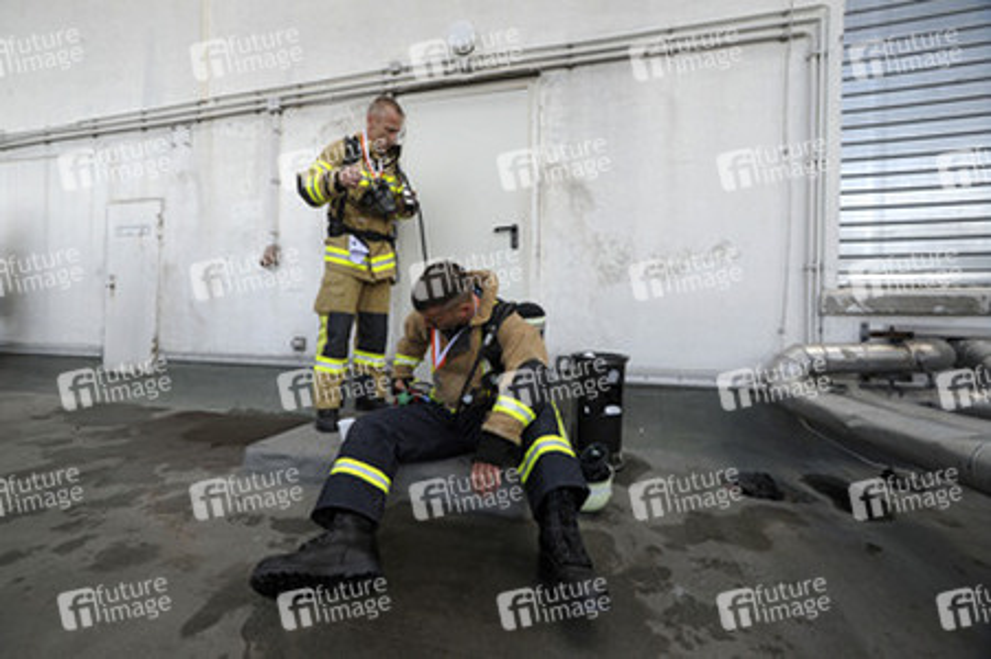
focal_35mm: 14
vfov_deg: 81.1
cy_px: 330
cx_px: 496
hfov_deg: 104.3
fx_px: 385
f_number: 6.3
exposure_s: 1/640
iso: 800
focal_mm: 14
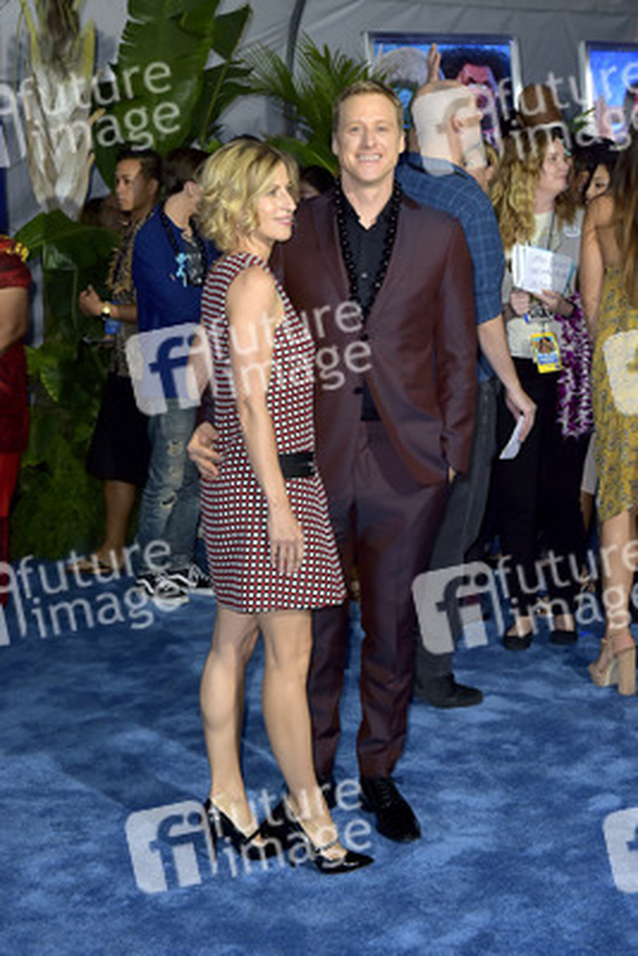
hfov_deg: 28.1
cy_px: 478
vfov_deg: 41.1
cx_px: 319
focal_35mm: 48
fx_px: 1275
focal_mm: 48
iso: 400
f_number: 4.5
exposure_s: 1/320
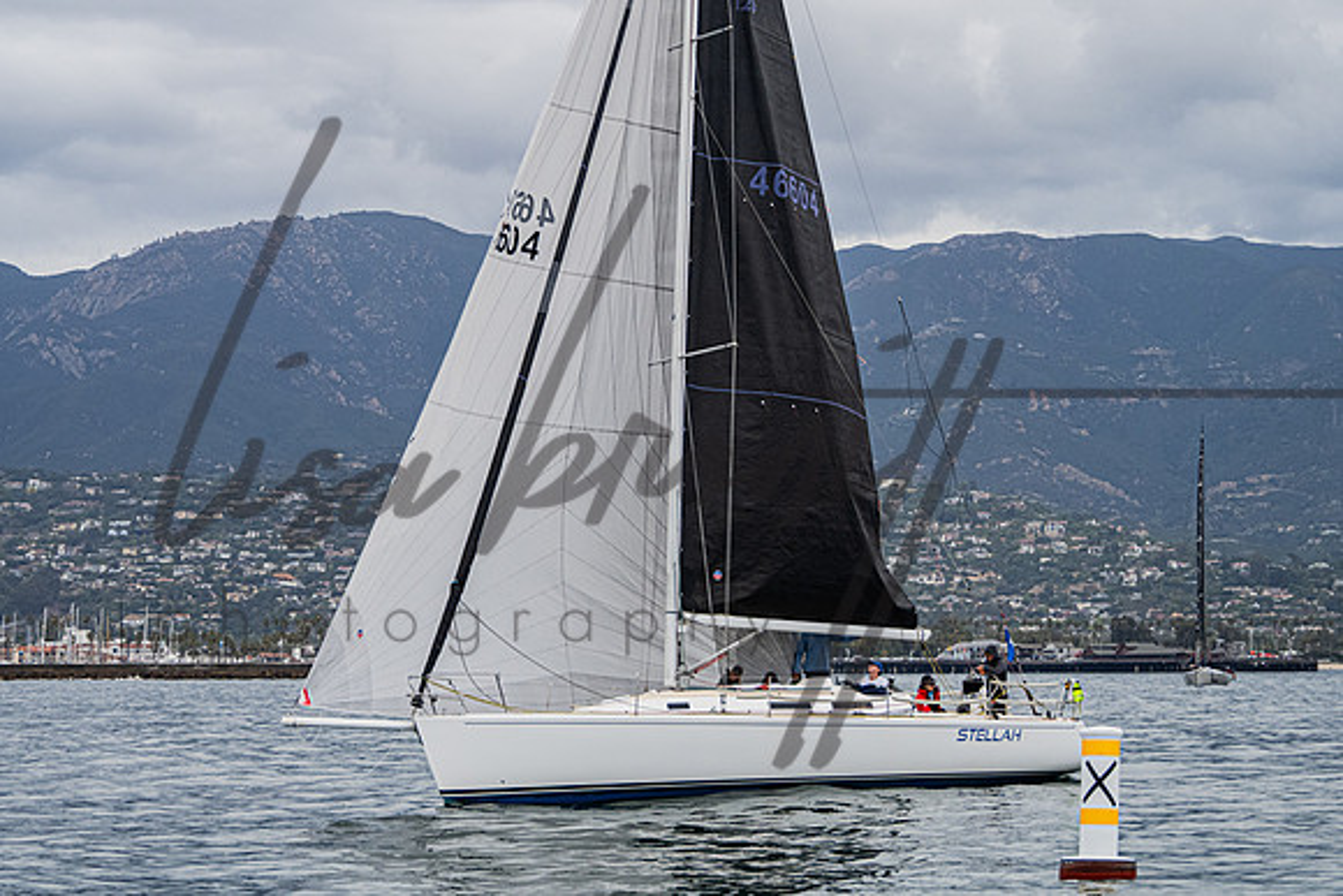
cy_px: 284
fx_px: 4030
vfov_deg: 12.7
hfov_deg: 18.9
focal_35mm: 108
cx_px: 681
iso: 800
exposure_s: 1/3200
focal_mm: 79
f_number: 6
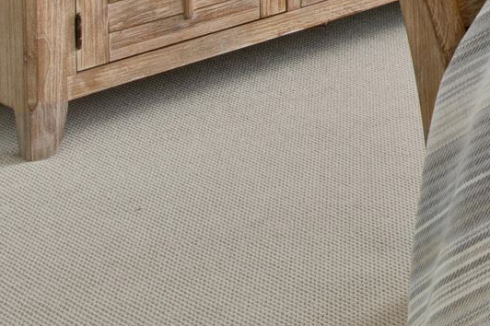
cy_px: -506
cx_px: 1064
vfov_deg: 10.8
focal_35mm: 104
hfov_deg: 14.9
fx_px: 1415
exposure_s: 1/50
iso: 200
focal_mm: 18
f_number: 11
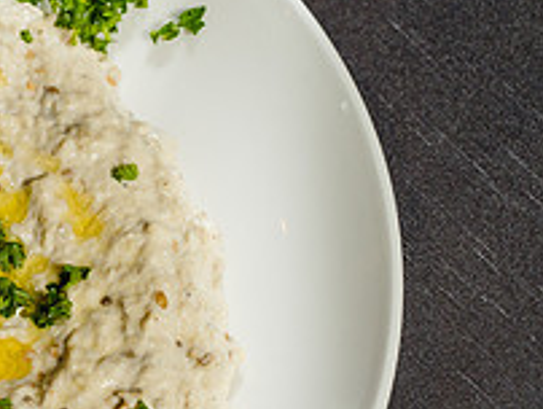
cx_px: -196
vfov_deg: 6.0
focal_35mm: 248
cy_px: 287
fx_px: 3895
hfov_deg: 7.9
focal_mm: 90
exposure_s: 1/250
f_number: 5.6
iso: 800
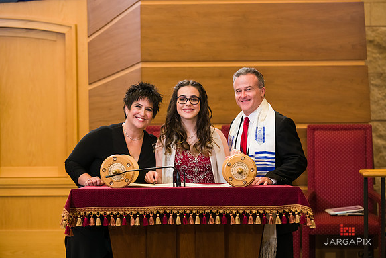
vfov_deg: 9.4
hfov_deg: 14.1
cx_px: 194
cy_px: 129
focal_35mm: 146
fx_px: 1565
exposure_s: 1/200
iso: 1600
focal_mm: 145
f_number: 5.6
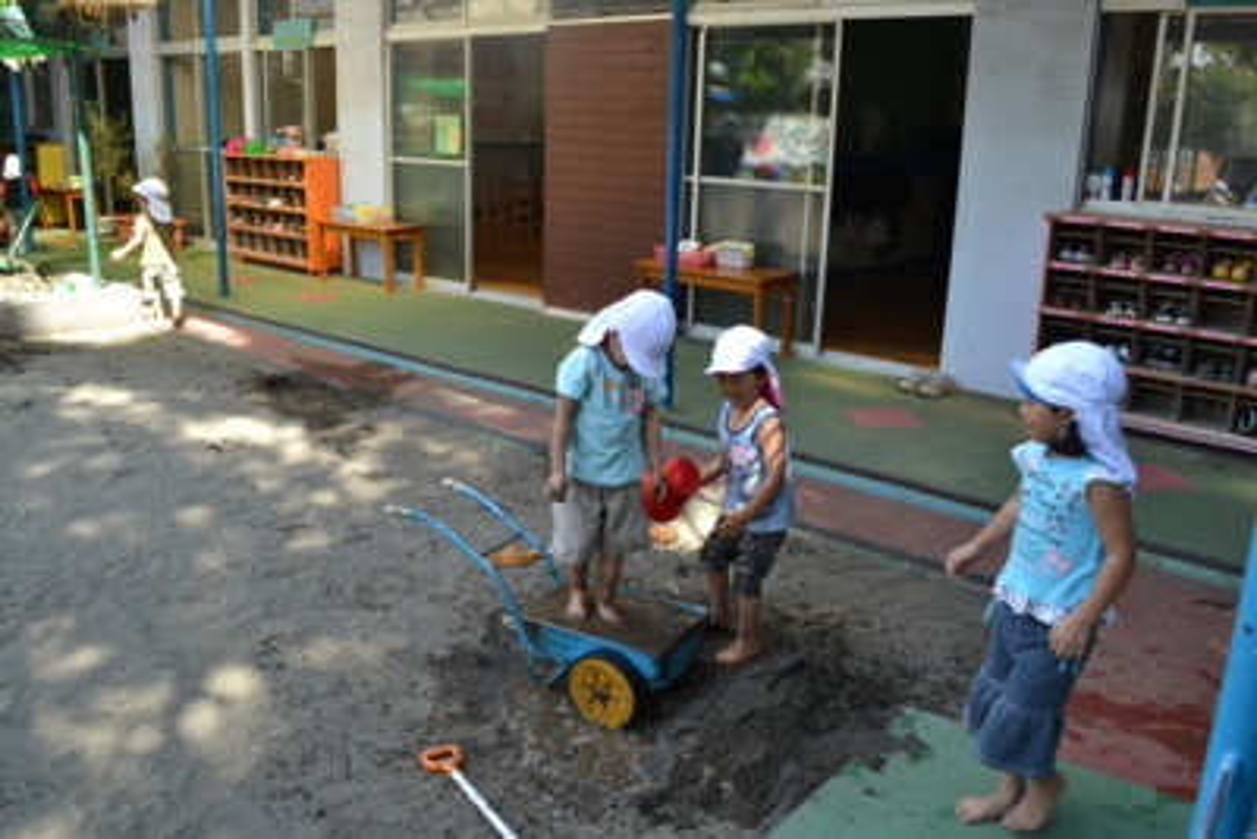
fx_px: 1048
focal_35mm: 30
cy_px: 420
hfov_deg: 61.9
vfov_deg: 43.6
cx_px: 628
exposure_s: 1/125
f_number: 5.6
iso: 220
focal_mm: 20
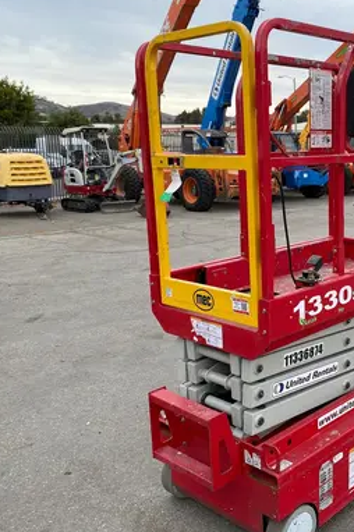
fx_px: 576
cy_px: 272
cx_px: 307
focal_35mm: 39
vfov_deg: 49.6
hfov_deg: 32.7
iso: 32
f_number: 1.8
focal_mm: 4.25
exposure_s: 1/269
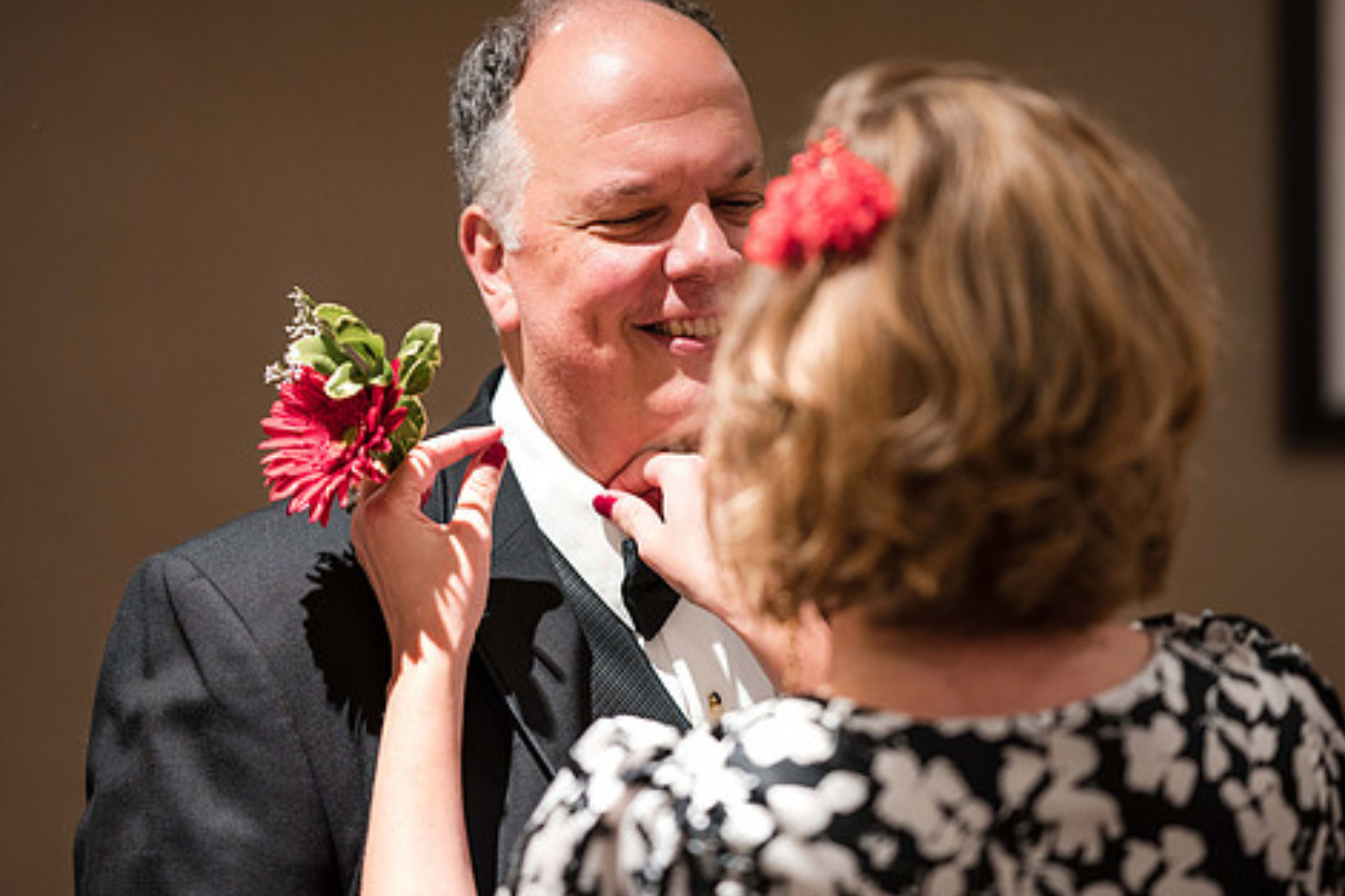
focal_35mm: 107
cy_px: 364
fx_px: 3996
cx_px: 743
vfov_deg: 12.8
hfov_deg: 19.1
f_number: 1.8
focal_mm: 85
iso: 1250
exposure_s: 1/160
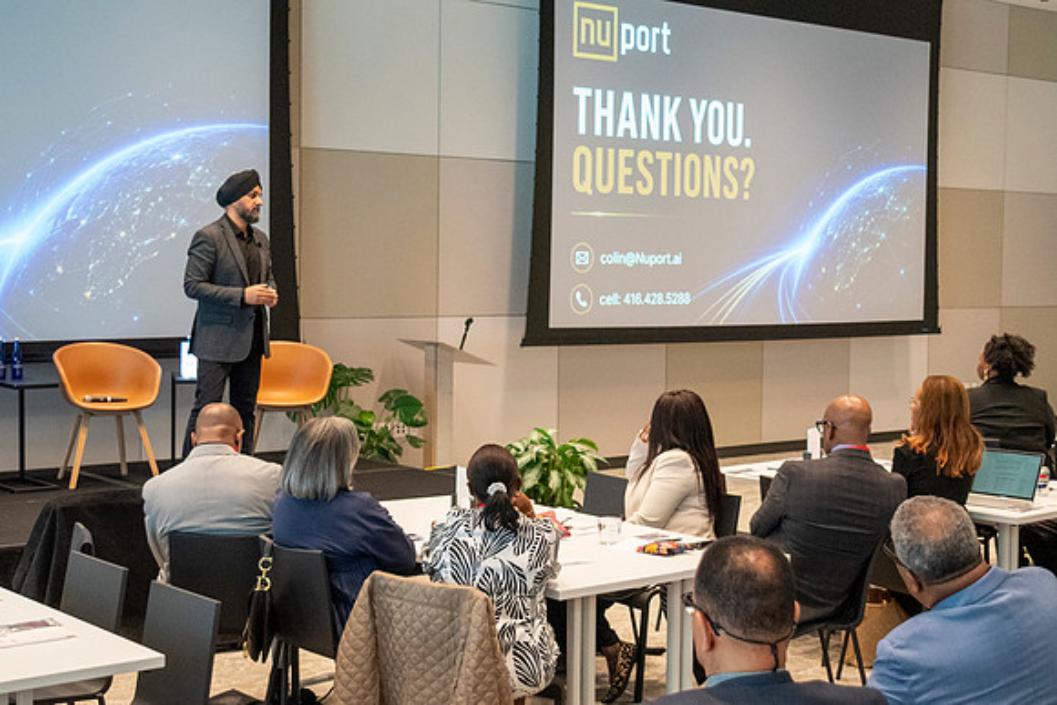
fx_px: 1527
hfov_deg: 38.2
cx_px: 528
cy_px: 352
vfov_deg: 26.0
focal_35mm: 52
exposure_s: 1/125
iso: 3200
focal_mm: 35
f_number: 4.5
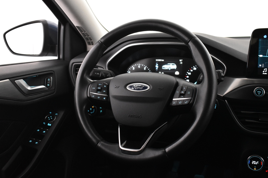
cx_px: 134
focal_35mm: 39
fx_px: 290
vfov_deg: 34.2
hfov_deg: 49.6
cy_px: 89
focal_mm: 26
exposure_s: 1/40
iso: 3200
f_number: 4
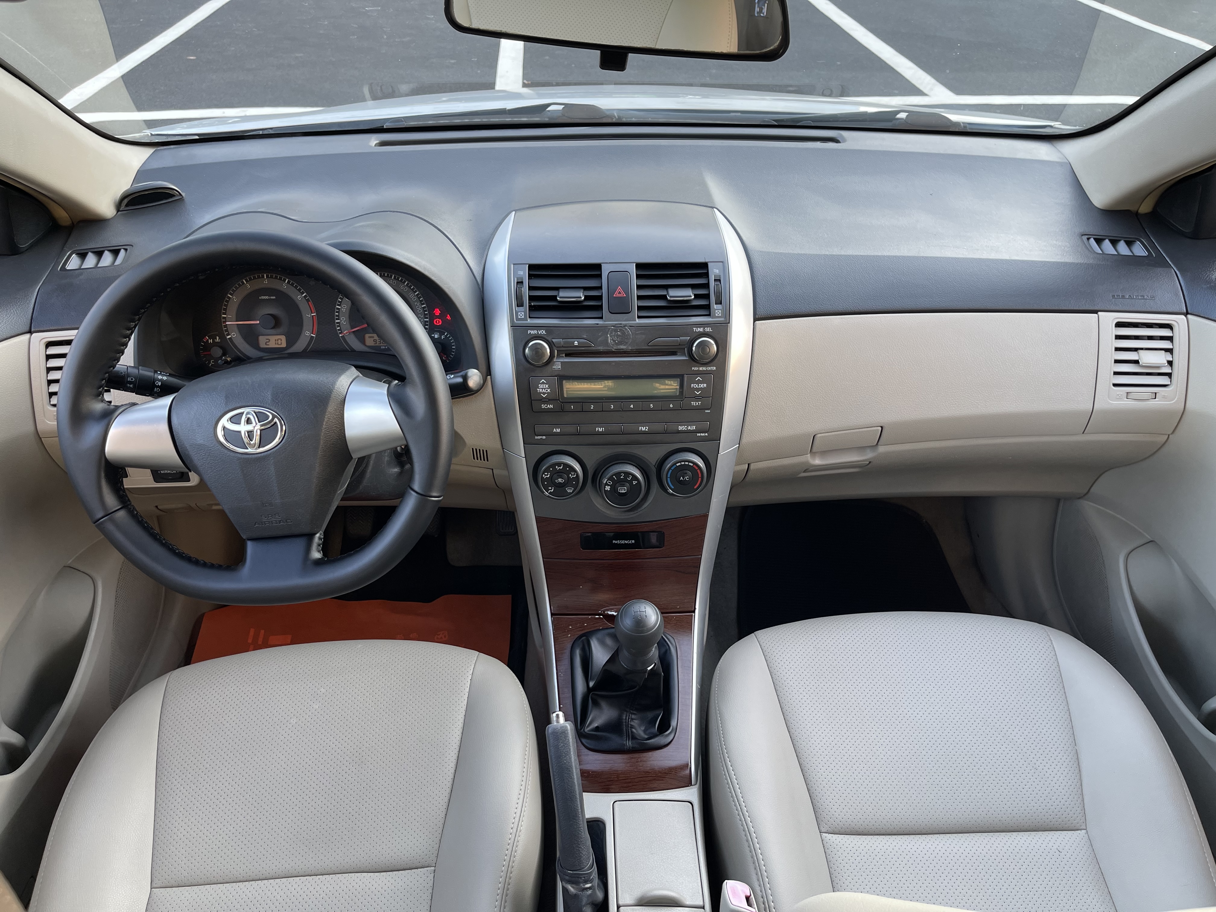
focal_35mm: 25
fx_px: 878
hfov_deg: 69.4
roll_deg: -2.9
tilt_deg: -38.3
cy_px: 456
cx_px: 608
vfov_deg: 54.9
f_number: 1.6
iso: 80
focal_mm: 5.1
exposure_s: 1/121
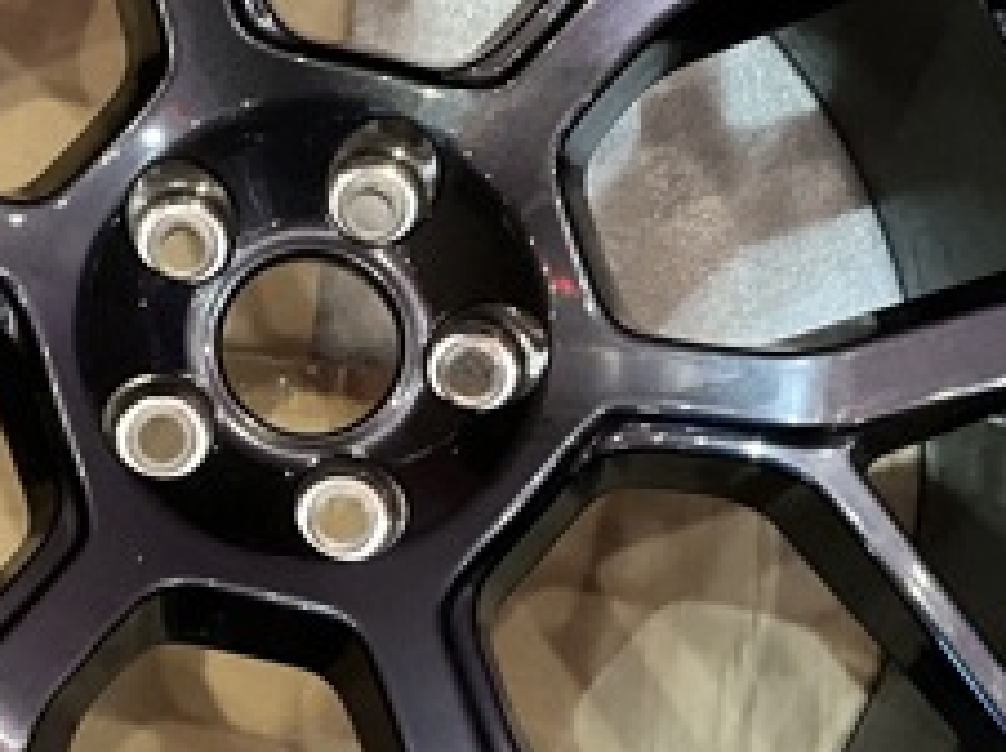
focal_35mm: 82
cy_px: 385
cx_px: 298
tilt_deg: -82.0
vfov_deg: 18.0
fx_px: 2381
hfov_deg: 23.7
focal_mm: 3
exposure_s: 1/25
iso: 500
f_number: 1.8
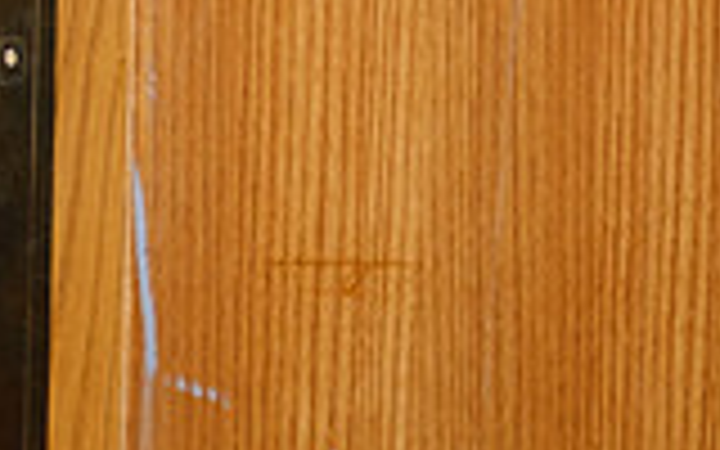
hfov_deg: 5.1
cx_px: 554
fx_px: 8065
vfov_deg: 3.2
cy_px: -554
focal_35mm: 411
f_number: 4
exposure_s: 1/125
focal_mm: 55
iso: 800
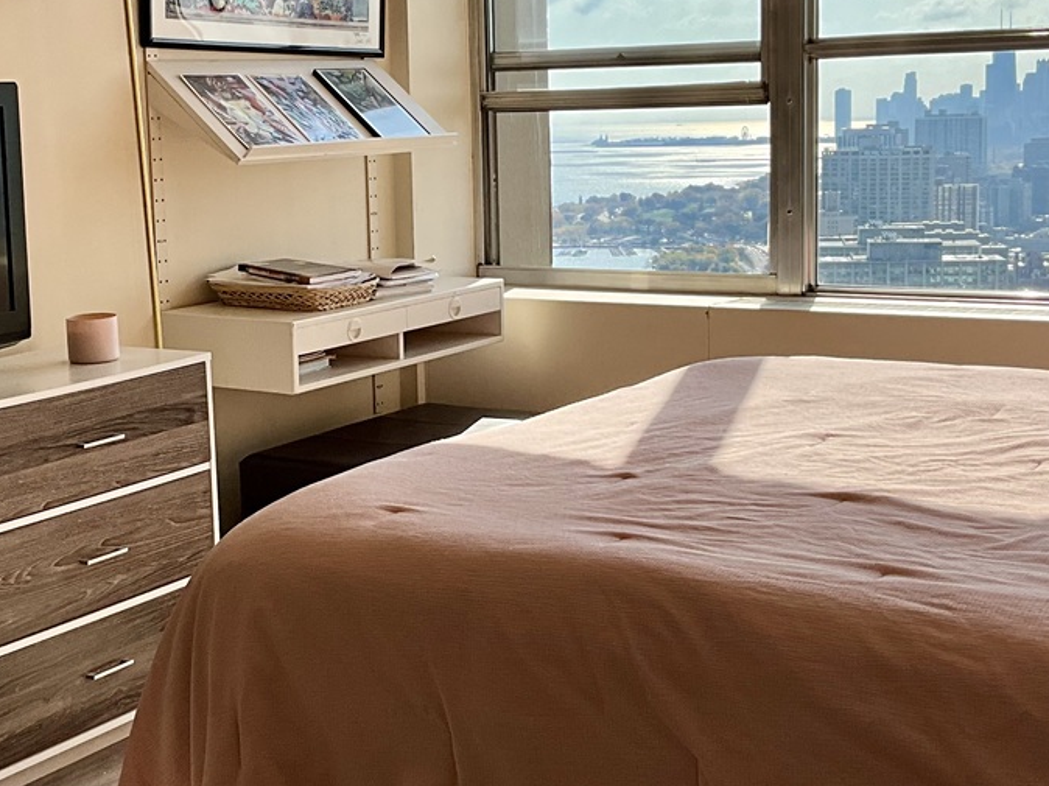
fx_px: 1878
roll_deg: +1.3
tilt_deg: -7.0
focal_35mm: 62
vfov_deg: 23.6
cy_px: 346
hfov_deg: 31.2
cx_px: 440
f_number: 1.8
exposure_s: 1/1675
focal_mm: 3
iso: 25
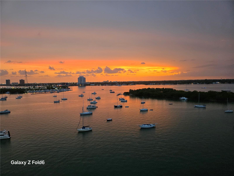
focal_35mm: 23
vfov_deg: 58.9
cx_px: 117
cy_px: 88
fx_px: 155
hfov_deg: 73.9
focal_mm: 5.4
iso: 400
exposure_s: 1/120
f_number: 1.8
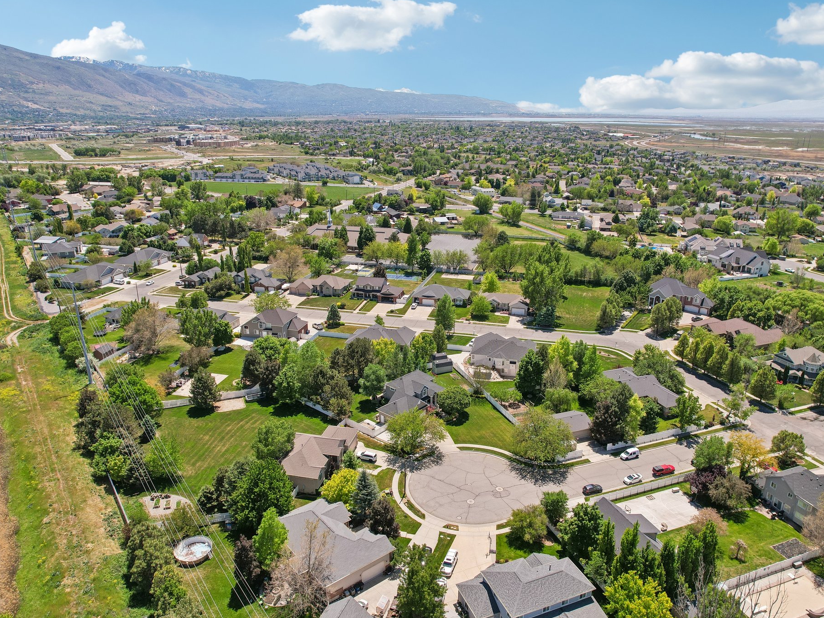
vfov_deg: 56.8
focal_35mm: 24
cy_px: 310
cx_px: 427
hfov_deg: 71.6
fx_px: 571
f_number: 2.8
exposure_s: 1/90
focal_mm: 8.4
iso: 130
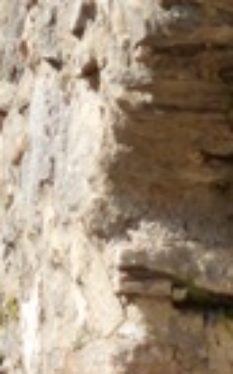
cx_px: -33
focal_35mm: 148
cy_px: -195
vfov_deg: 13.3
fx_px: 1507
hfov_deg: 8.8
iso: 100
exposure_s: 1/640
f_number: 2.8
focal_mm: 4.3
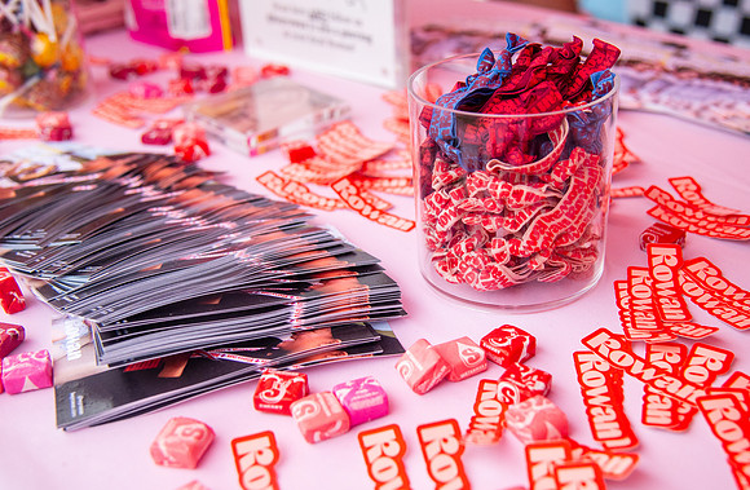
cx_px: 403
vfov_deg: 30.7
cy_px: 252
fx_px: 894
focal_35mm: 43
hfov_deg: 45.5
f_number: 4
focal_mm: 38
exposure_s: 1/640
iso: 2000
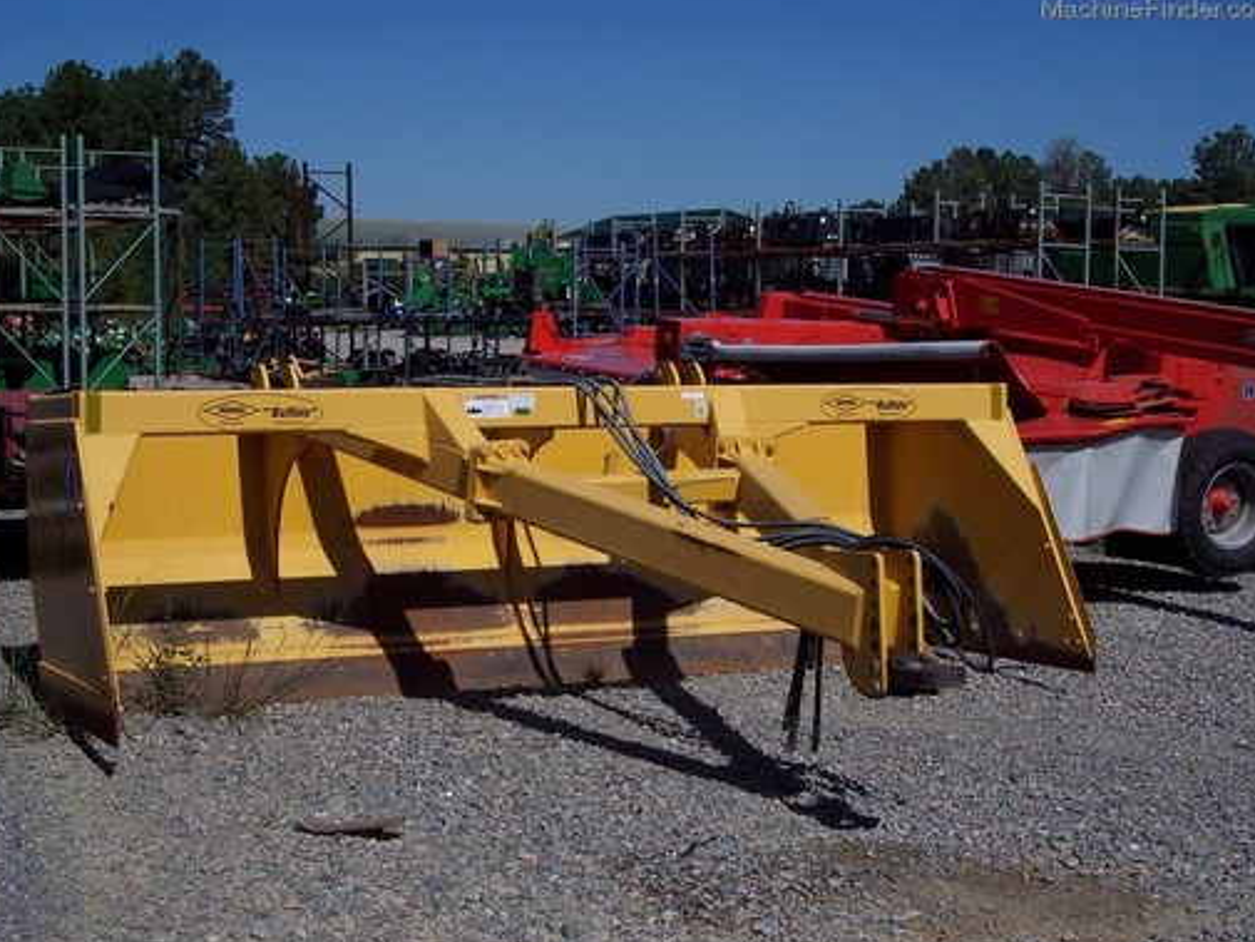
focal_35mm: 56
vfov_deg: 26.1
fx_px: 2031
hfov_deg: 34.3
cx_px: 601
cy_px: 487
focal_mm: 10.7
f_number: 6.7
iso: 100
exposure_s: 1/1000
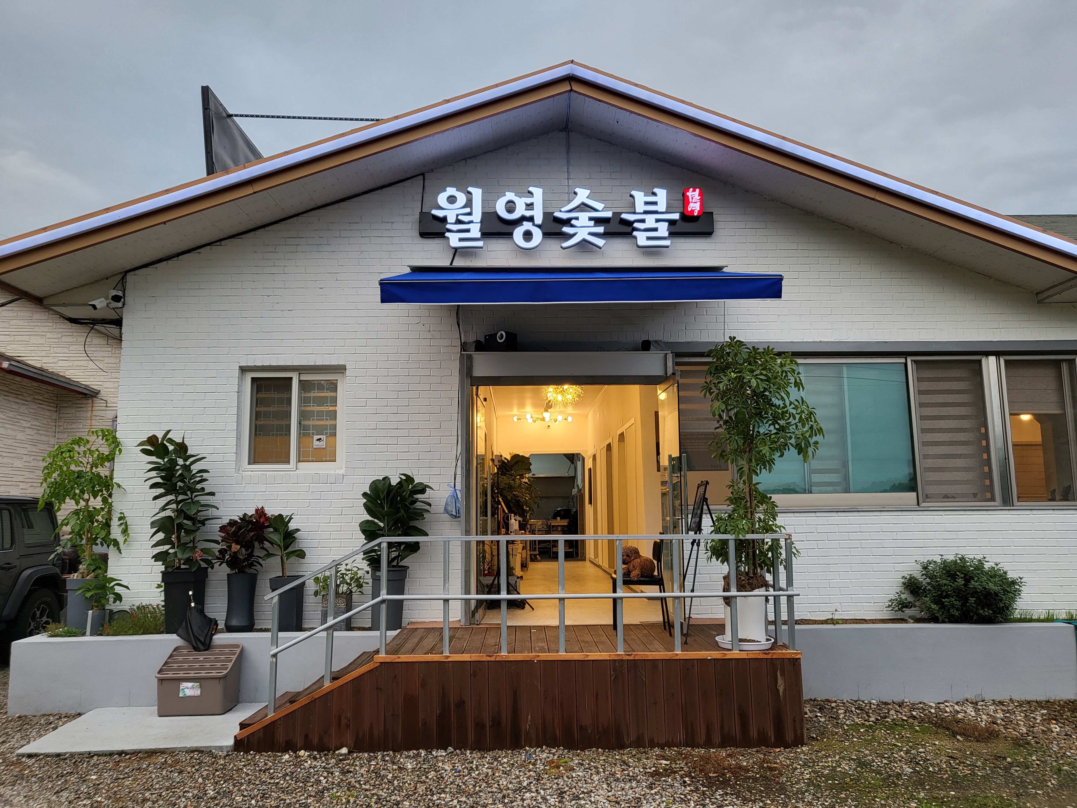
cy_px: 404
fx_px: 809
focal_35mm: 26
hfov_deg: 67.3
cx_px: 538
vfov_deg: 53.1
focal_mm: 4.25
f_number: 1.8
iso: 50
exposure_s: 1/177
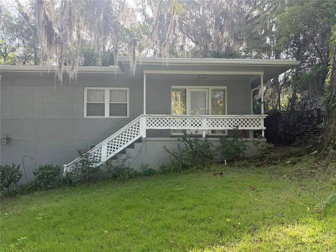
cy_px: 126
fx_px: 233
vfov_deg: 56.8
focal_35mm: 24
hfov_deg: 71.6
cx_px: 168
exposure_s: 1/524
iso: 100
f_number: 1.78
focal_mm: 6.76
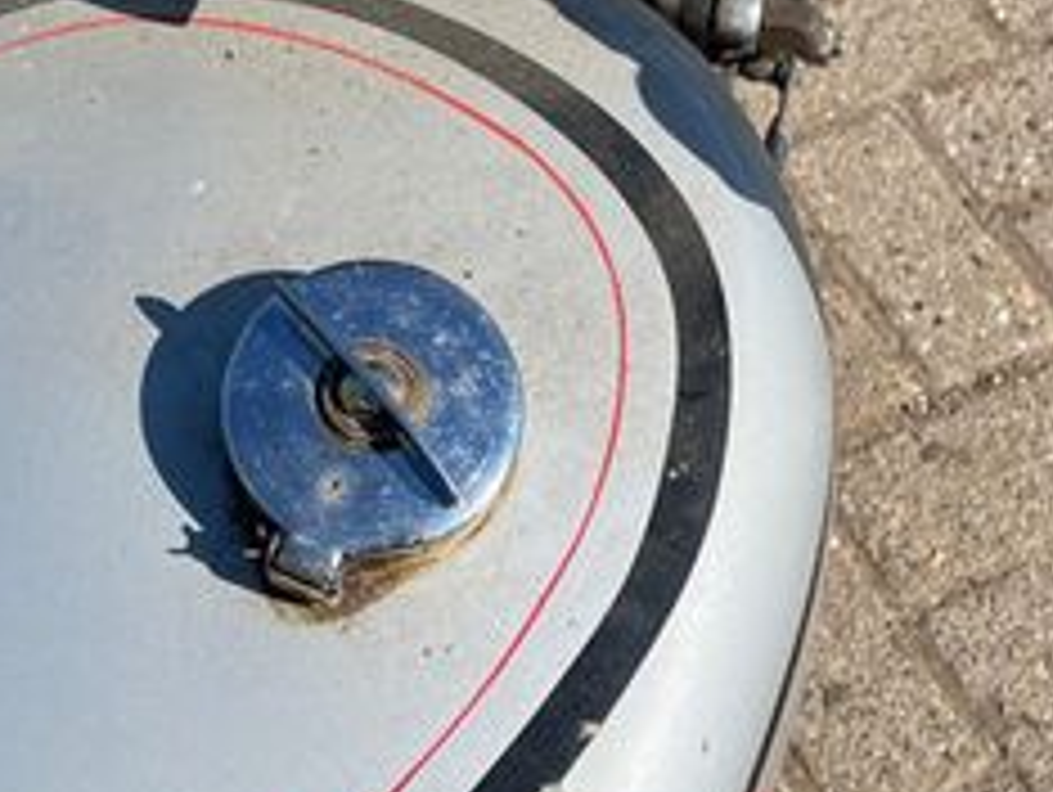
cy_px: -76
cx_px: 270
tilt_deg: -47.6
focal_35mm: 71
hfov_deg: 27.0
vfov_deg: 19.9
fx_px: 2162
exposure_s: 1/2899
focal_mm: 5.1
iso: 50
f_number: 1.6
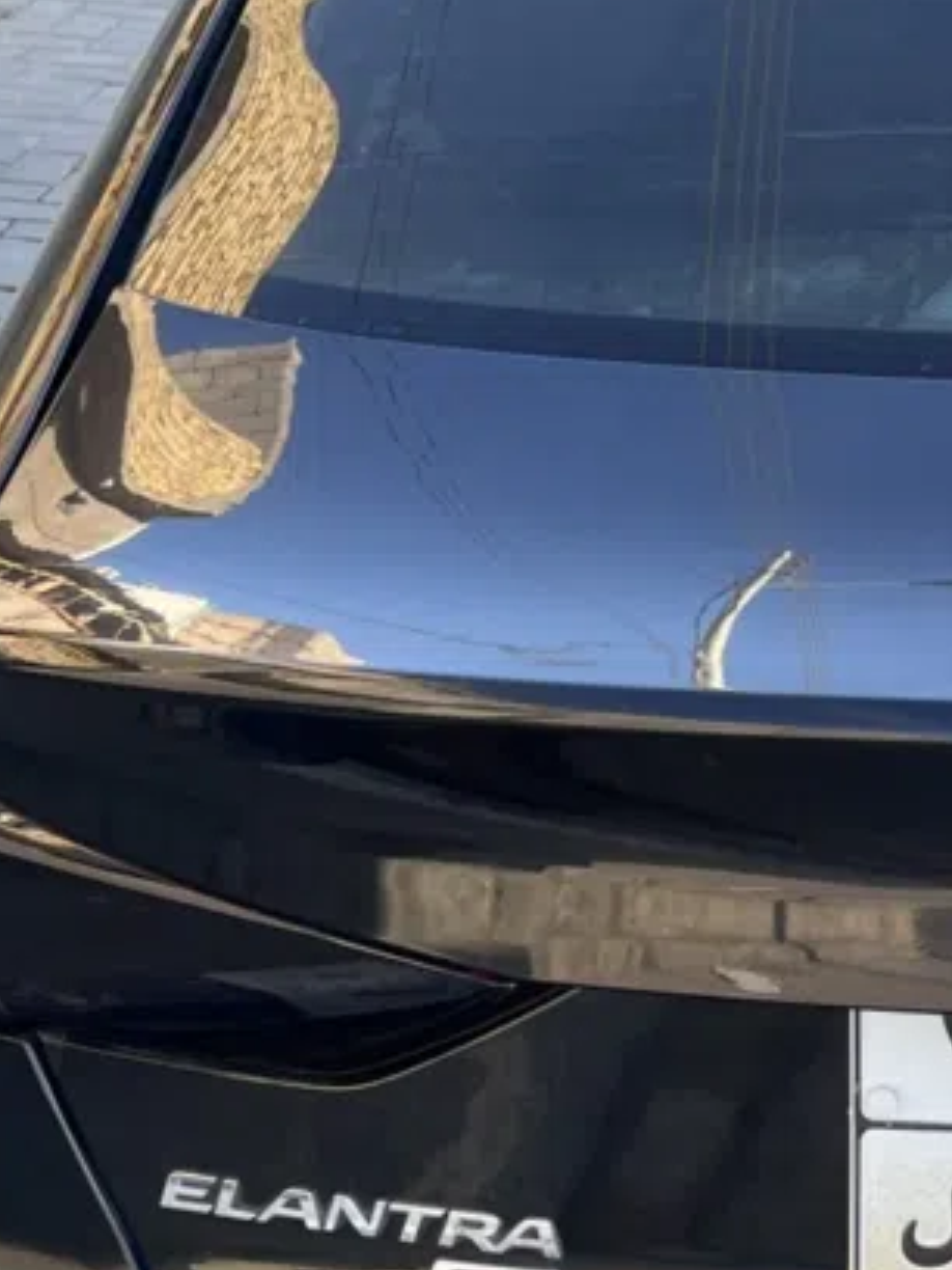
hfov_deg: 16.4
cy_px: 823
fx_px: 3190
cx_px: 1070
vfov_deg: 22.4
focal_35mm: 87
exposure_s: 1/373
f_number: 1.6
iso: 50
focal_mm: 5.1
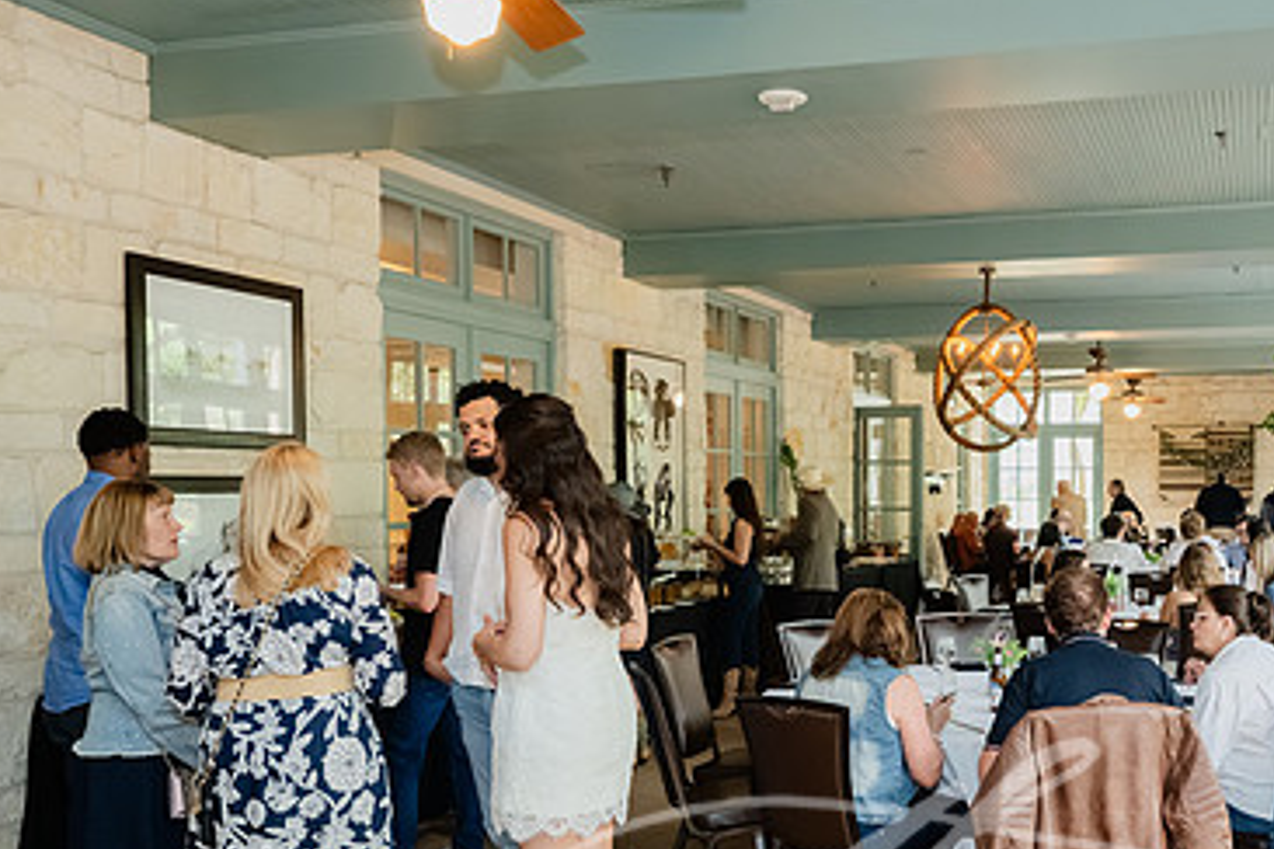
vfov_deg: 34.8
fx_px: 1345
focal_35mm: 38
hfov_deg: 49.4
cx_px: 898
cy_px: 541
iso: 4000
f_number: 5.6
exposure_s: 1/80
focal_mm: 24
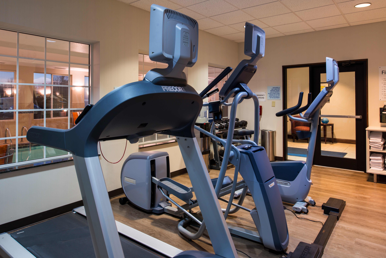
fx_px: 257
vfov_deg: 53.2
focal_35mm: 24
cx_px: 193
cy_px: 129
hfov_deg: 73.7
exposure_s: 1/1.25
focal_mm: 24
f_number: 9
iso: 100
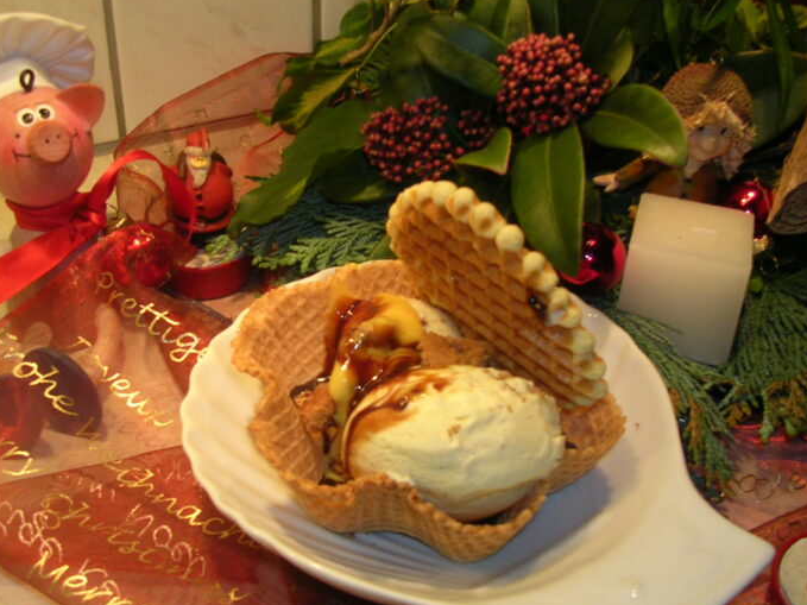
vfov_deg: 33.6
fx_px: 1002
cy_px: 317
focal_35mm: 43
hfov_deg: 43.8
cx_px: 373
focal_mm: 5.8
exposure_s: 1/41.6
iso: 100
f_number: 2.8
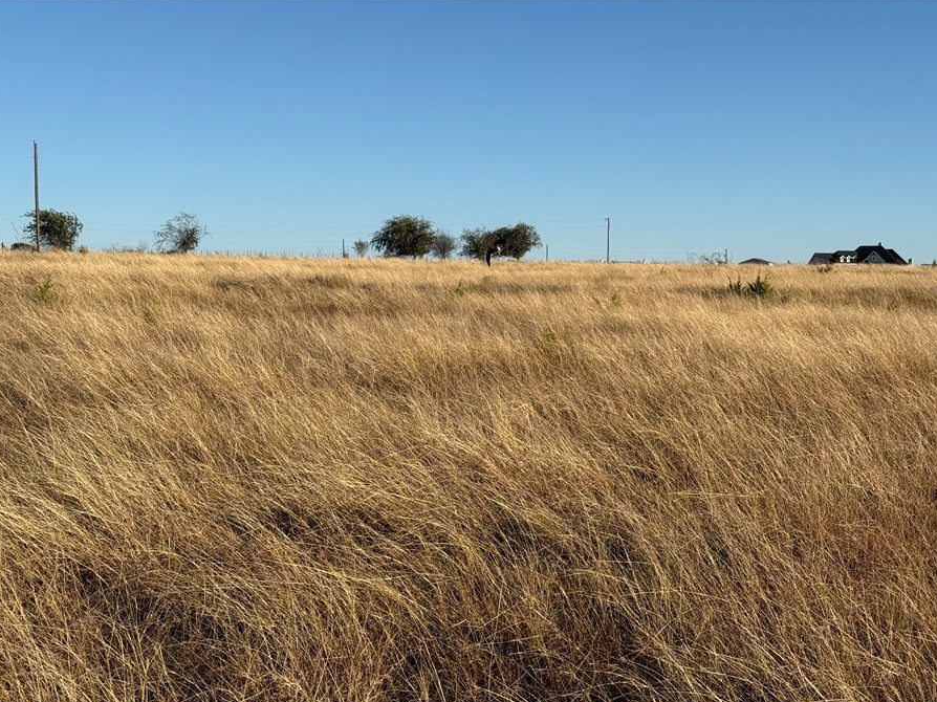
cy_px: 398
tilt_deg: -6.4
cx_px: 462
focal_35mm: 55
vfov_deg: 26.5
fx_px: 1488
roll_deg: +0.4
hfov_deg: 34.9
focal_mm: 6.76
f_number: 1.78
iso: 64
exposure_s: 1/6024
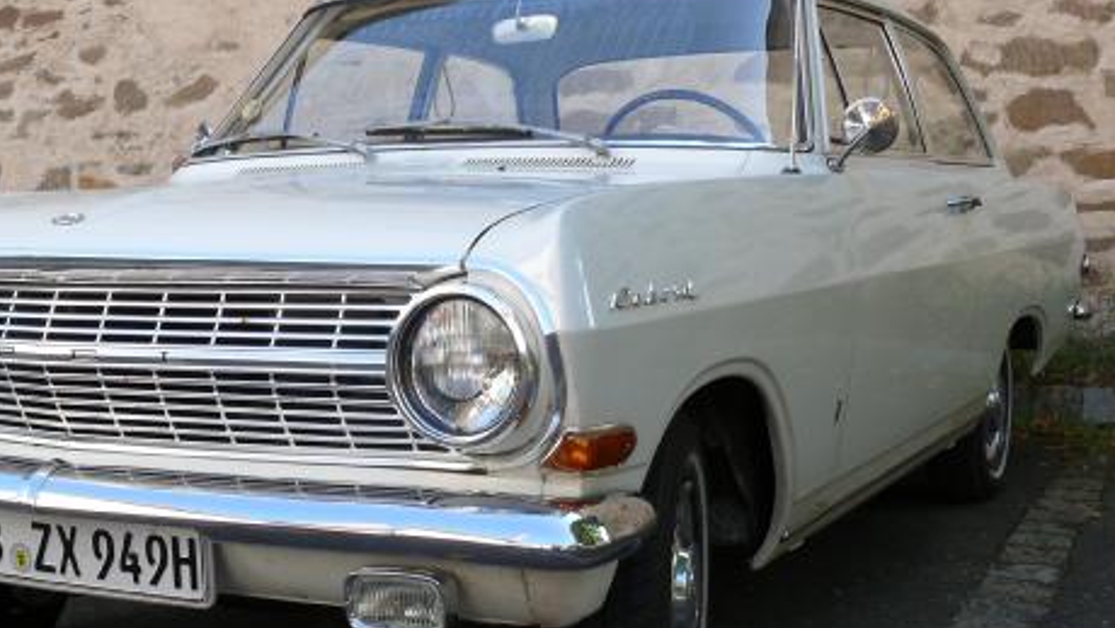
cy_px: 287
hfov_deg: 35.2
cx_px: 284
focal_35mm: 58
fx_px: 1715
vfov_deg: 20.7
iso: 100
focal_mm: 7.4
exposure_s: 1/160
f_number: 4
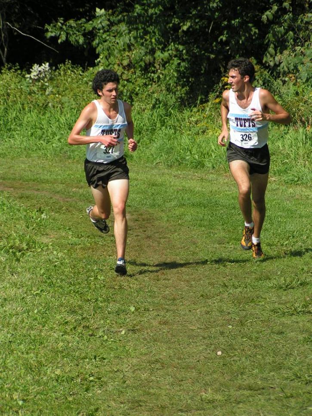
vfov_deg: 9.6
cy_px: 208
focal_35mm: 206
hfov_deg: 7.2
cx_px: 156
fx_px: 2476
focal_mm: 31.5
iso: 50
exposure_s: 1/800
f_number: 3.5
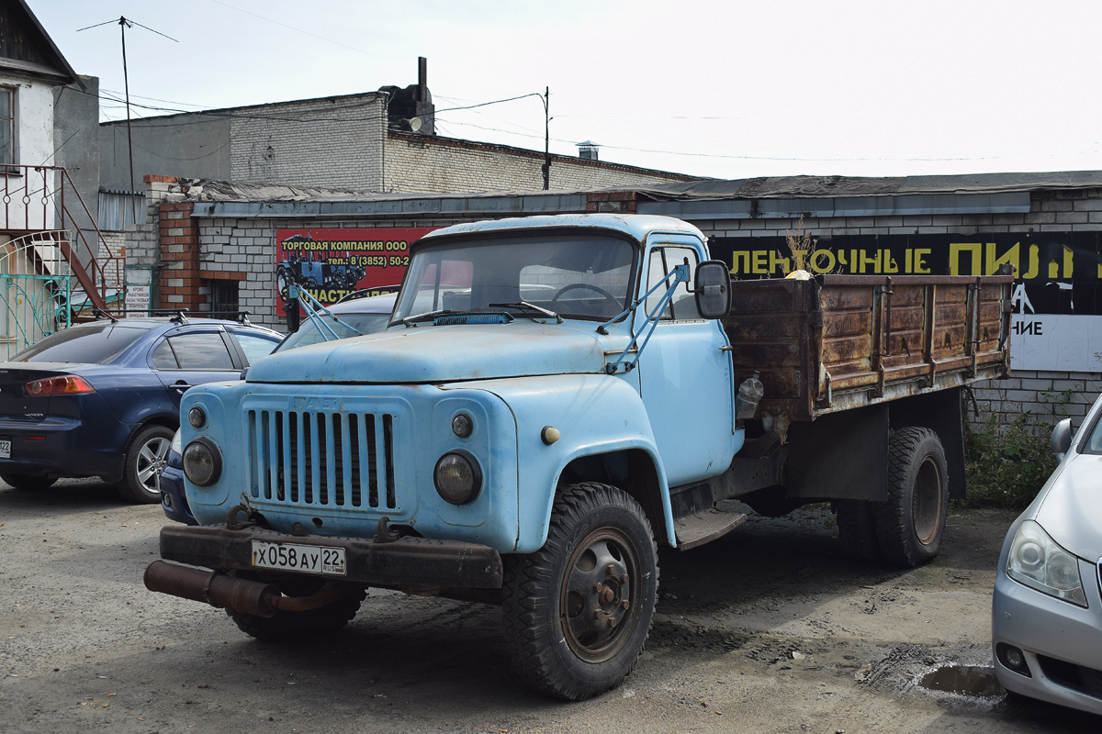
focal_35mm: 40
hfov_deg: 47.9
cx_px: 551
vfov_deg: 33.0
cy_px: 367
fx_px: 1240
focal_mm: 27
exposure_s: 1/320
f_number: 5.6
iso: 100
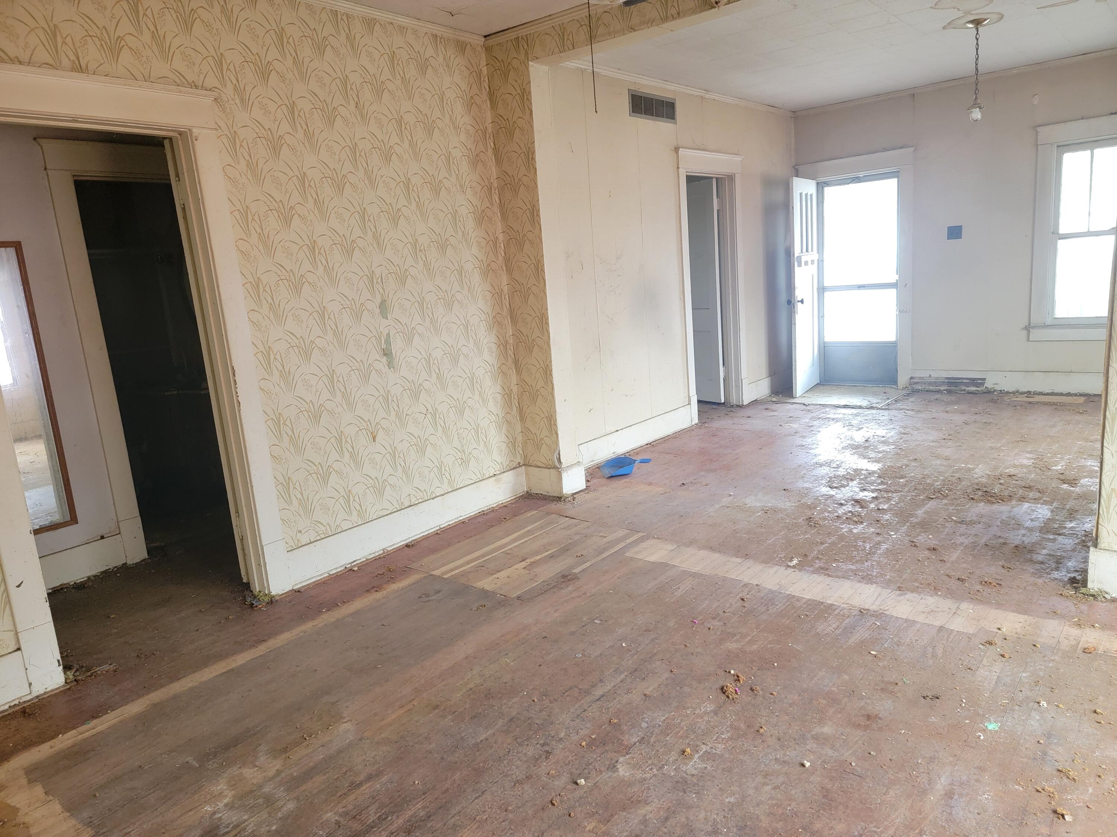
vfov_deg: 56.8
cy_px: 418
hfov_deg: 71.6
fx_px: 774
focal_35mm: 24
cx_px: 558
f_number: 1.8
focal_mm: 6.7
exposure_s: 1/40
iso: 400
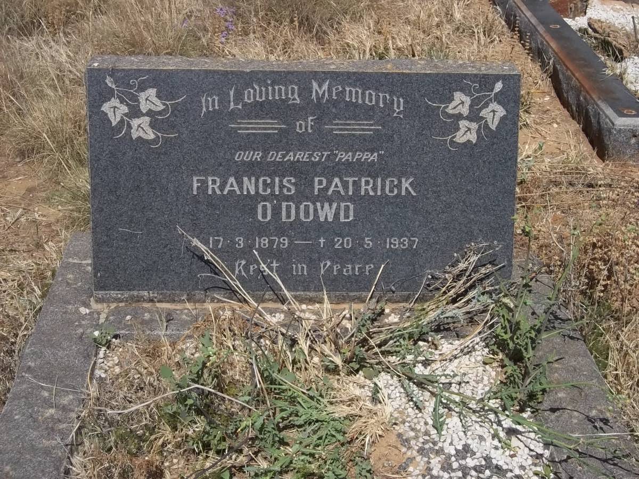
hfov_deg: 38.2
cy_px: 240
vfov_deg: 29.1
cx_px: 320
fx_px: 923
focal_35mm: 50
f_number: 7
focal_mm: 8.8
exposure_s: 1/500
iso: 80
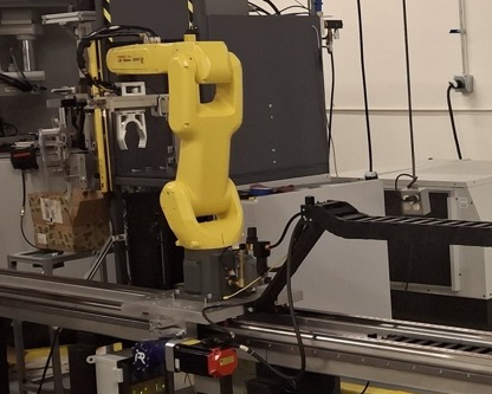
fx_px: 1092
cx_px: 645
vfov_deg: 20.4
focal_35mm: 75
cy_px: 161
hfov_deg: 22.6
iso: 320
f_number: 1.8
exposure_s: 1/30
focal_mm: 4.69
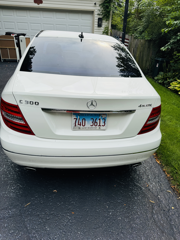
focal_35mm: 24
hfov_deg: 56.8
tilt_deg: -26.2
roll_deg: -2.3
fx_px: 166
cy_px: 120
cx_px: 90
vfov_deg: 71.6
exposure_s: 1/3096
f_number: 1.78
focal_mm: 6.76
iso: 80
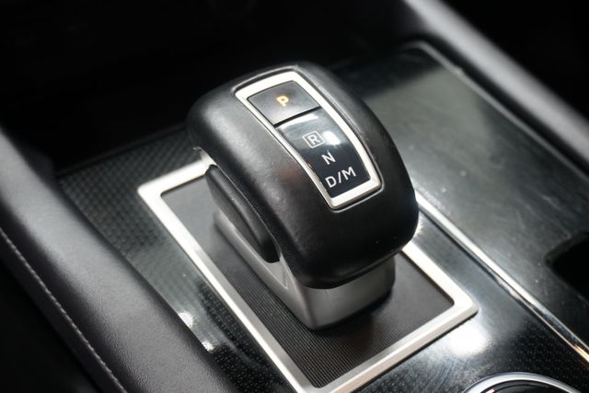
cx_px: 294
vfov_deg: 31.2
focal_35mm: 43
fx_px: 704
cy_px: 196
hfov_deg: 45.4
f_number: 4.5
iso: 1250
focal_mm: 29
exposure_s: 1/60
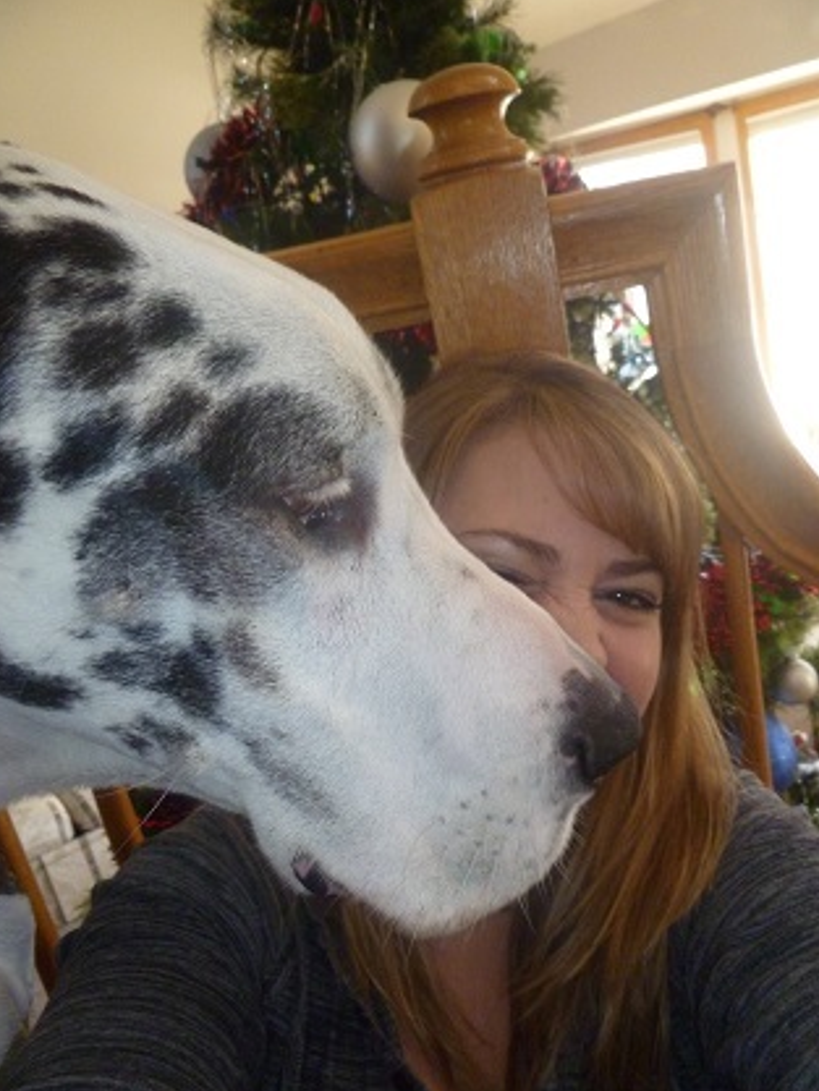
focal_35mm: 29
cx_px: 411
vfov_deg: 61.6
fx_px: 914
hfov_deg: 48.3
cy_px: 549
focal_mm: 5
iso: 400
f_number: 3.3
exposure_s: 1/125
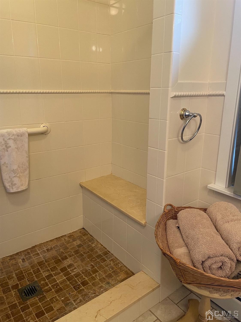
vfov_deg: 67.3
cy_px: 161
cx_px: 120
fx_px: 241
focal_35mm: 26
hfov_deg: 53.1
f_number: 1.6
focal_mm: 4.2
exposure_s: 1/60
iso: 100
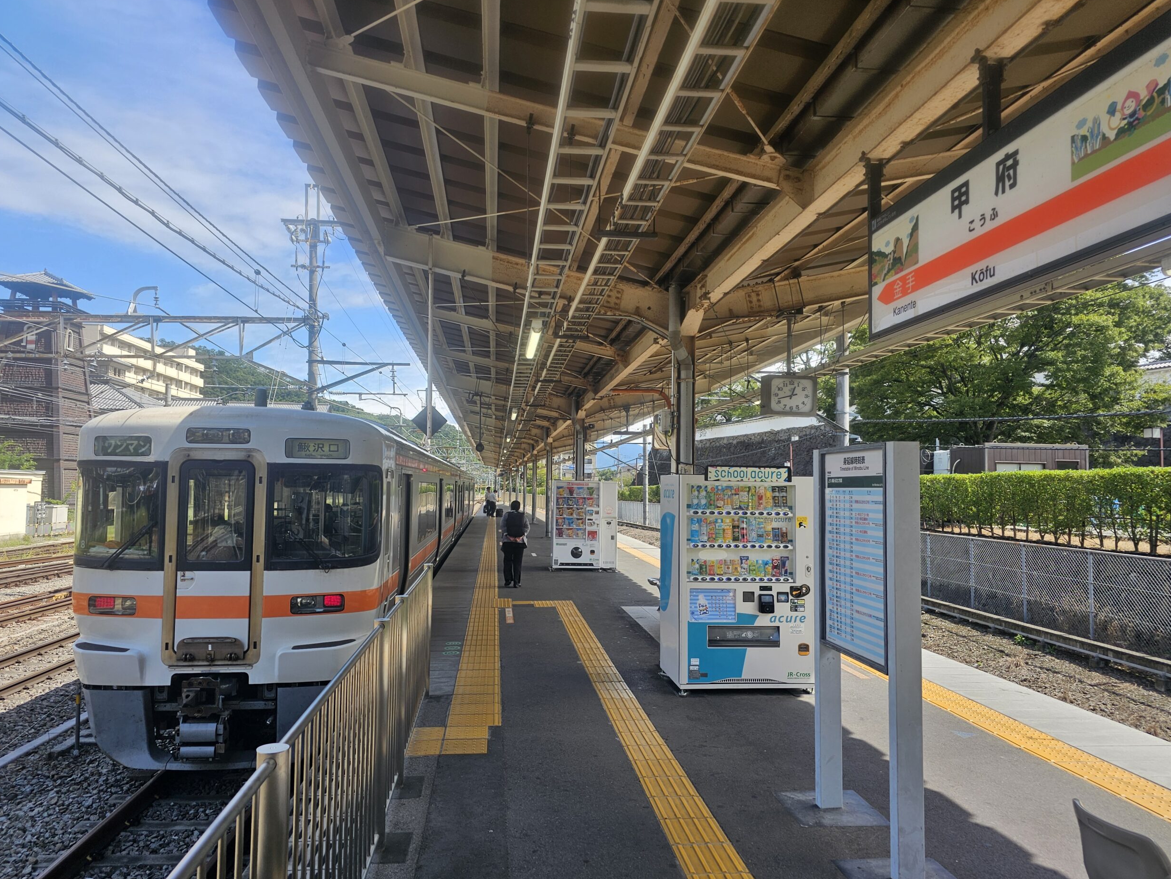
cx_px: 576
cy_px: 437
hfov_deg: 71.6
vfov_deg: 56.8
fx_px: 812
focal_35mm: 24
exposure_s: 1/300
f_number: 1.7
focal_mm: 6.3
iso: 10
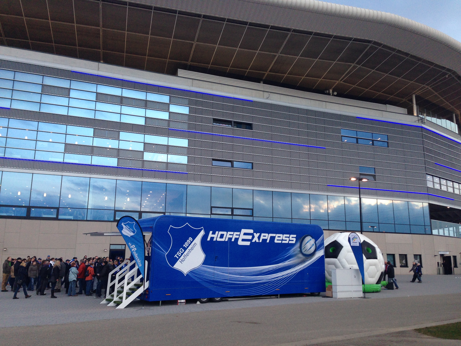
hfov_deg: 55.4
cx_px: 230
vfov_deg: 42.9
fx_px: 439
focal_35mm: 33
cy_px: 173
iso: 80
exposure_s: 1/120
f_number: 2.4
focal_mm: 4.12
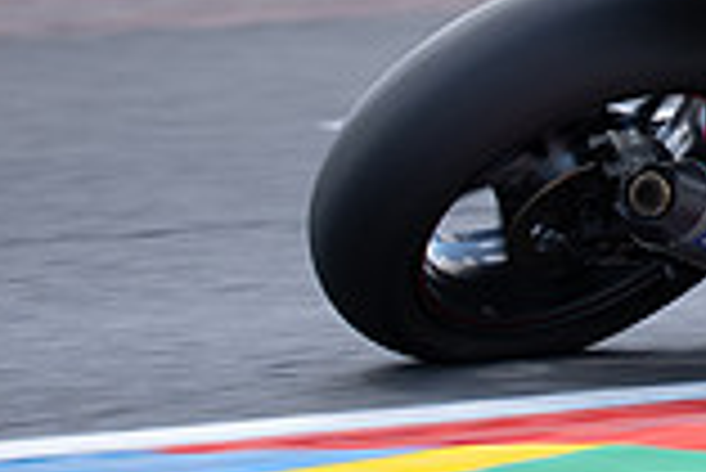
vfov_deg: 0.8
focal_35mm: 1681
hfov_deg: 1.2
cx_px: 1085
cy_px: 127
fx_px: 32996
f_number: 2.8
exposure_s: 1/500
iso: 64
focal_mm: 400
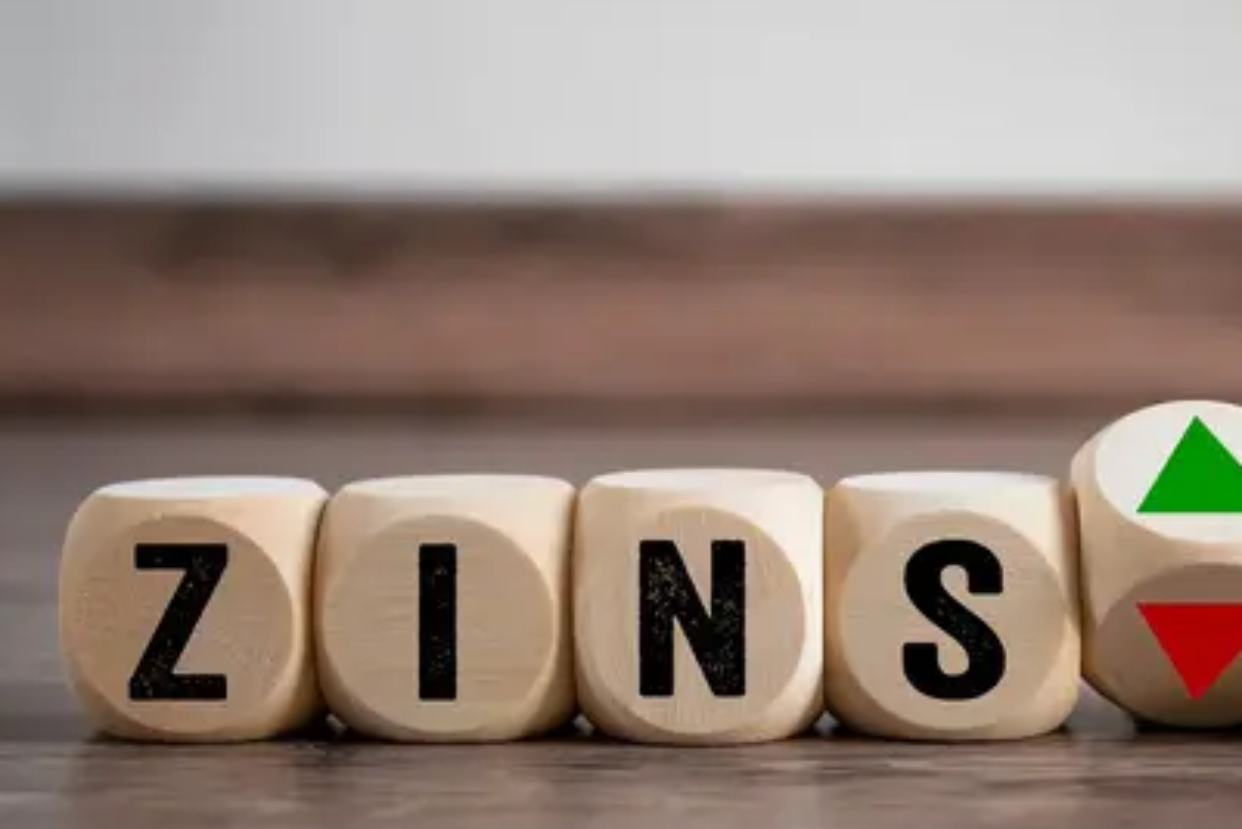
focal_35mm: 81
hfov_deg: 24.9
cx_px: 848
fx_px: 2795
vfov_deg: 16.8
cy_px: 550
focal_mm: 36
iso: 400
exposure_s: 1/60
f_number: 5
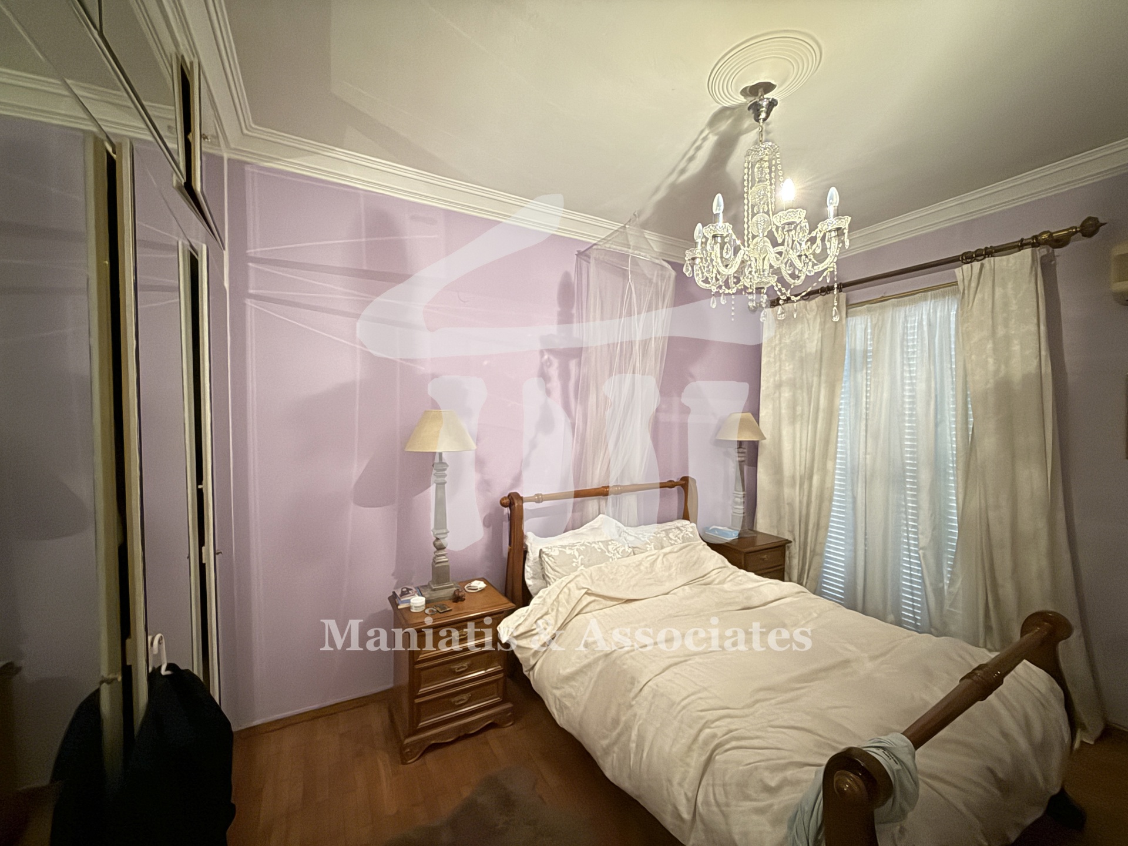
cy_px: 423
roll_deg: +0.4
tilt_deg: -0.3
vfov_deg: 85.7
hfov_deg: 102.1
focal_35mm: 14
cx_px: 564
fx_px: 456
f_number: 2.2
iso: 800
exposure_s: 1/33
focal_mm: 2.22
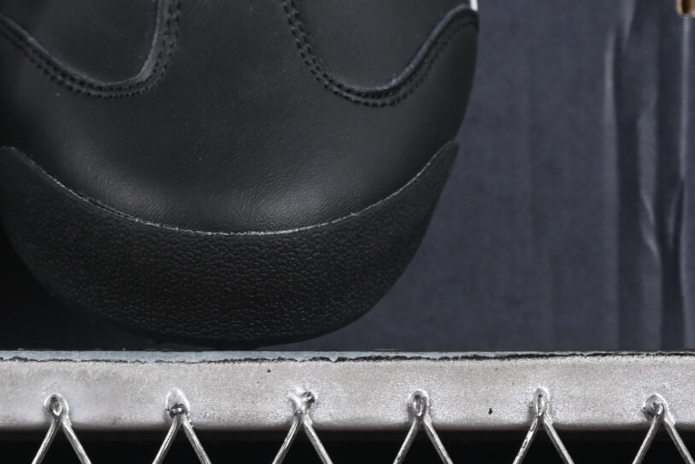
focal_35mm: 235
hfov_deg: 8.7
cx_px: -26
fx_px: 4537
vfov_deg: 5.8
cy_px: -102
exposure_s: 1/60
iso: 160
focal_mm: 50
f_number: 6.3
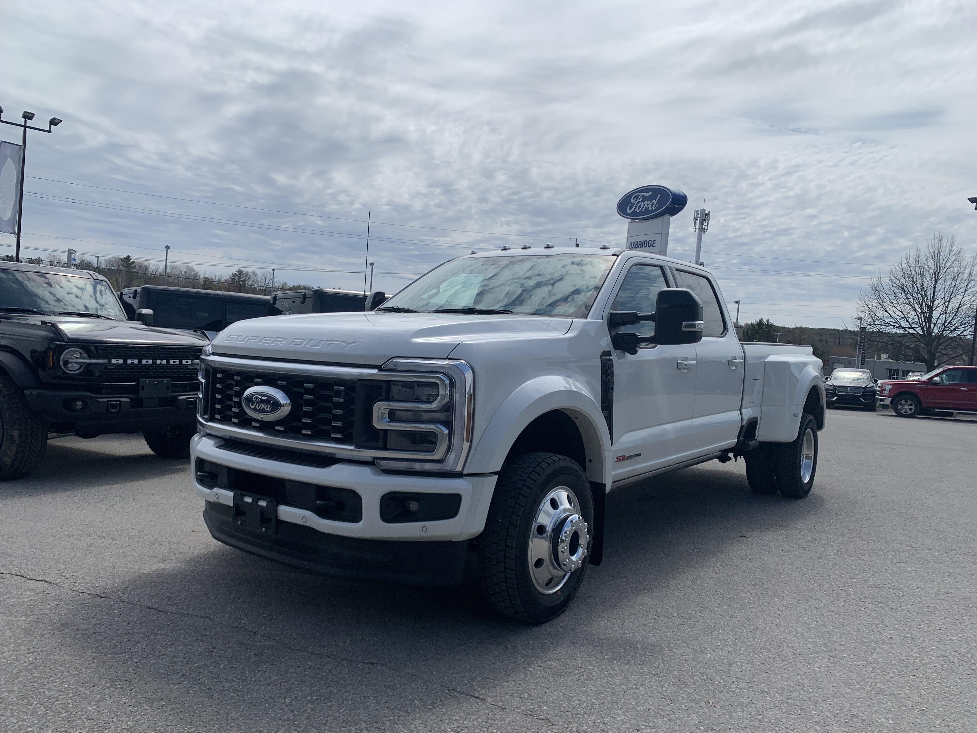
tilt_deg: -3.7
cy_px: 366
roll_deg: -4.8
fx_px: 734
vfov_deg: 53.1
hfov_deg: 67.3
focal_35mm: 26
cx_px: 488
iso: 25
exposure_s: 1/5405
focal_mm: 4.25
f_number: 1.8
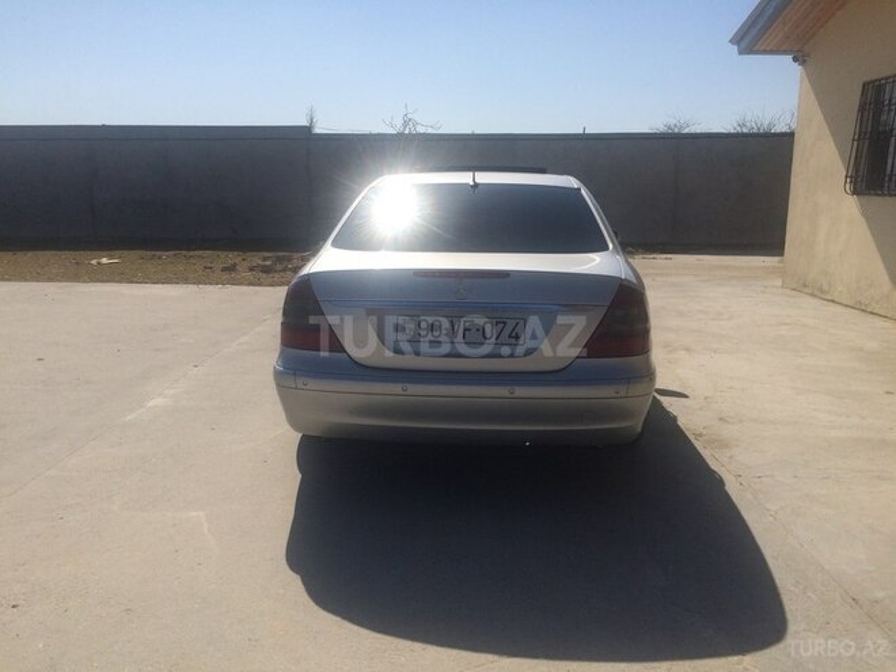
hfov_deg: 61.7
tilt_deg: -11.6
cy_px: 336
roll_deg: +0.0
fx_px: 751
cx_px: 448
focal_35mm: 29
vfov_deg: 48.2
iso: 40
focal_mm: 4.15
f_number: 2.2
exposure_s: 1/5882
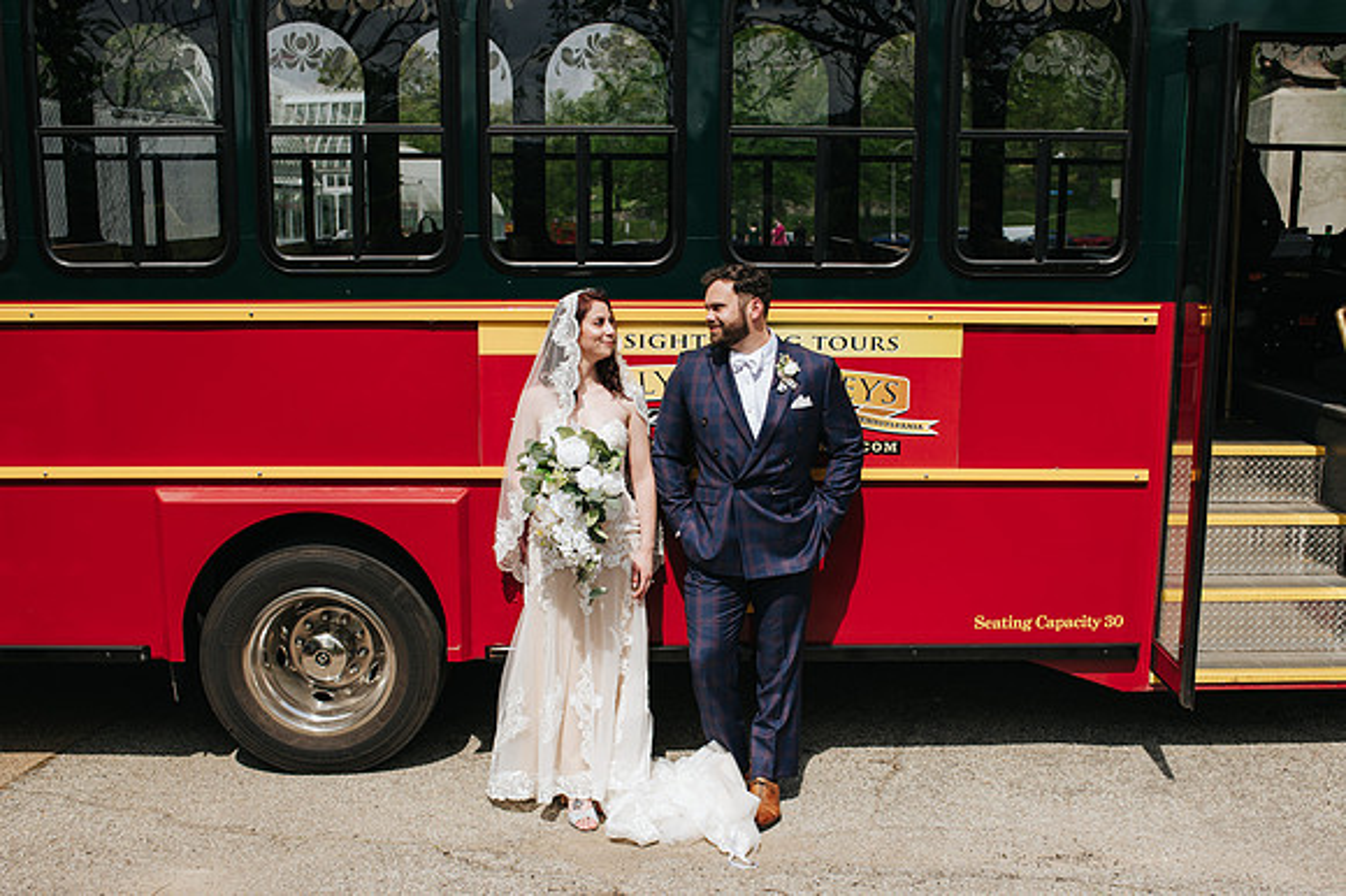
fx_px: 1524
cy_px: 515
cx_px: 703
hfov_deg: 47.6
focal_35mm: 41
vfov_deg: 32.7
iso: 125
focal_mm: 35
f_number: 3.5
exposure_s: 1/1250
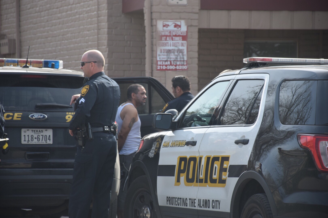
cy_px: 109
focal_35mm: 210
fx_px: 1913
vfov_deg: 6.5
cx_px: 164
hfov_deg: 9.8
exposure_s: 1/500
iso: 320
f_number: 5.6
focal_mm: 140
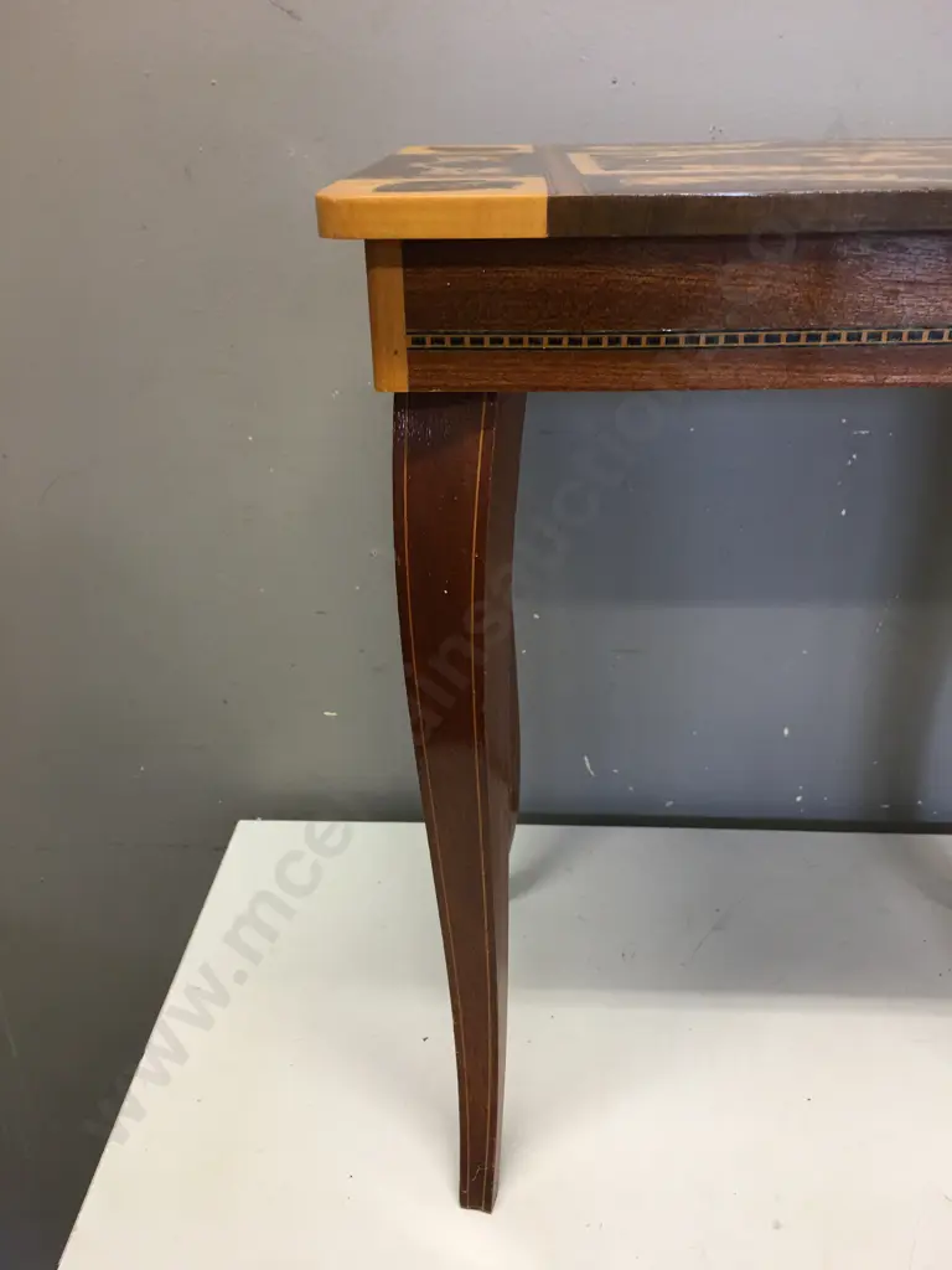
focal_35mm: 29
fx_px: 1063
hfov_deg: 48.2
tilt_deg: -24.7
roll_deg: -0.7
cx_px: 476
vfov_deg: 61.7
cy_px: 635
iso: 50
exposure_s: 1/33
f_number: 2.2
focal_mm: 4.15
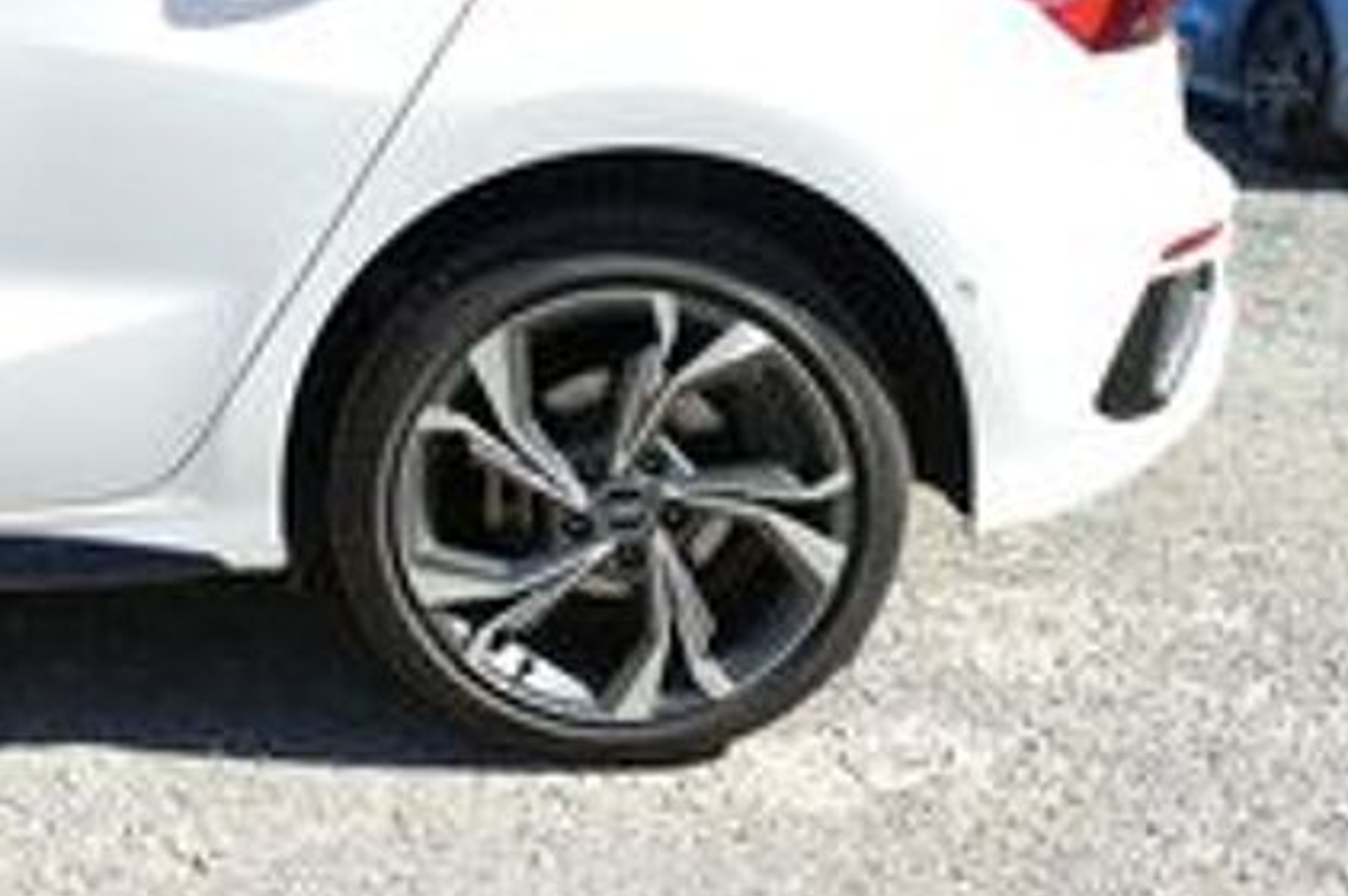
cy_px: 494
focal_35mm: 49
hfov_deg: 40.3
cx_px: 608
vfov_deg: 27.5
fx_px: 1833
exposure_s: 1/800
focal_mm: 15.51
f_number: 3.2
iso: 125
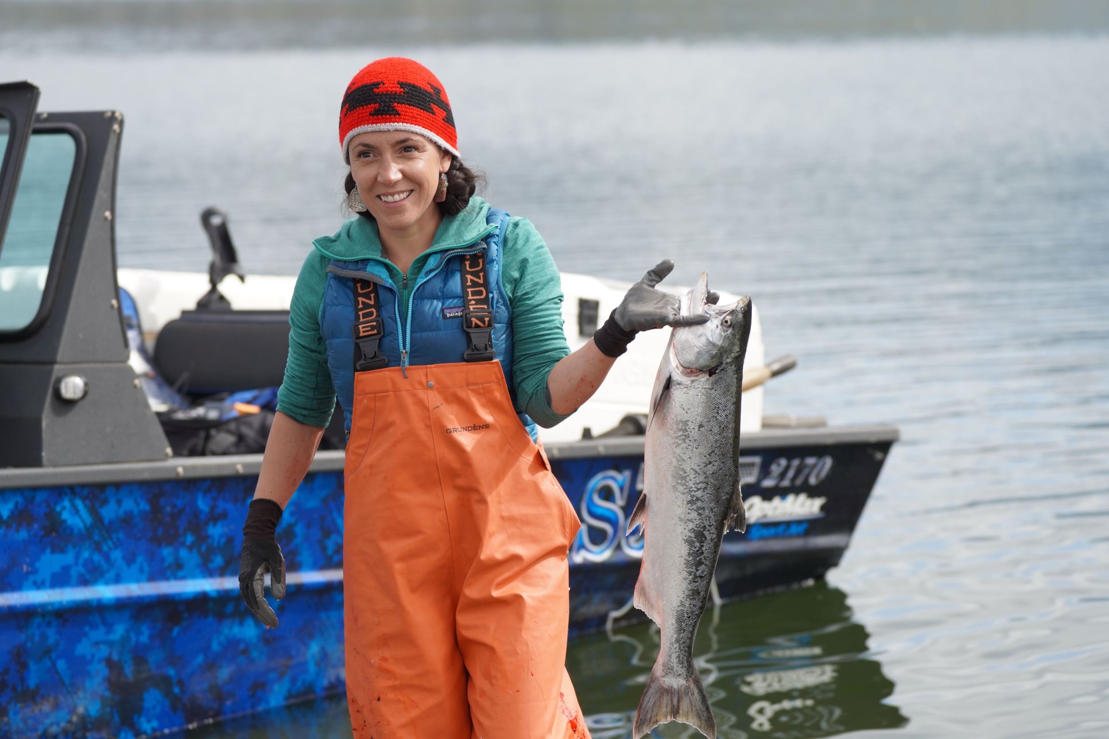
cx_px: 554
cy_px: 370
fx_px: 4620
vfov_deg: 9.1
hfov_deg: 13.7
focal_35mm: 150
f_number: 5.6
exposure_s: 1/1000
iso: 400
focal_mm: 150
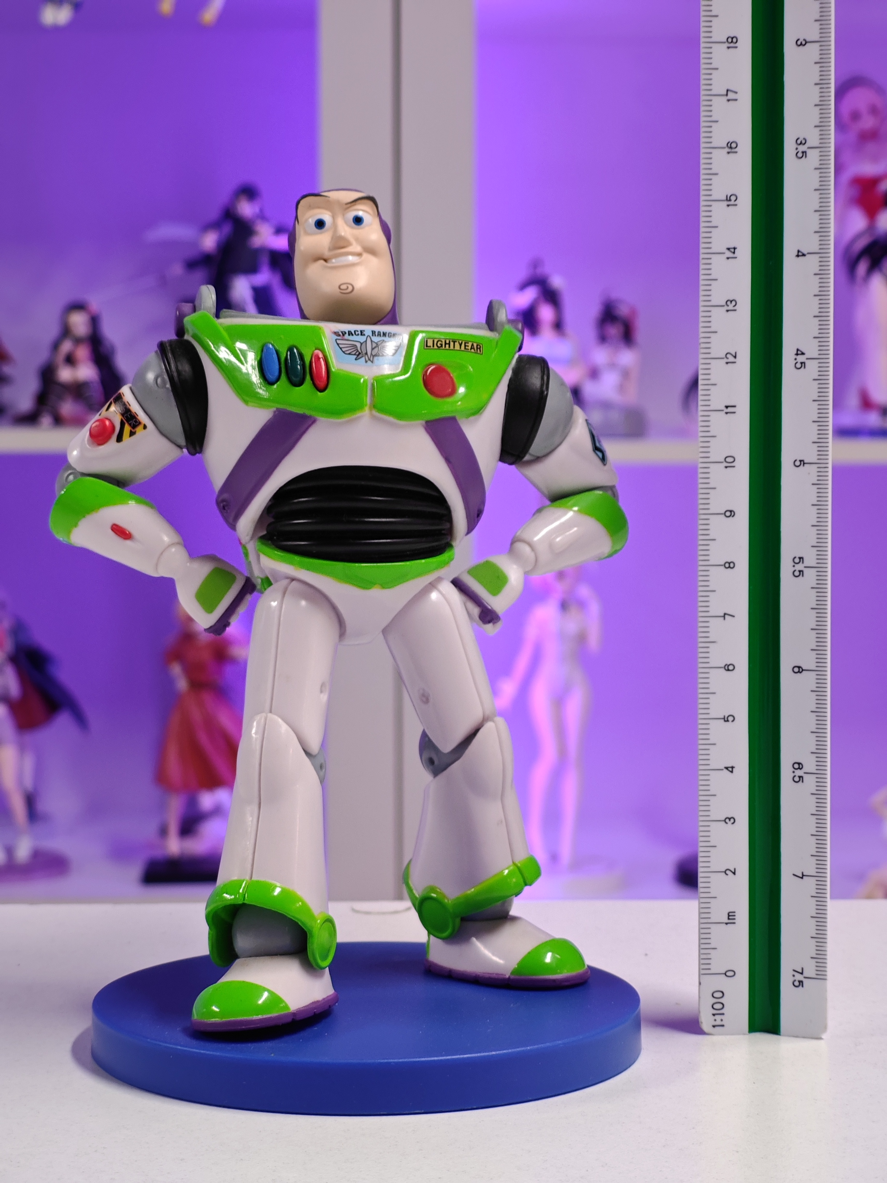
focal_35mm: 80
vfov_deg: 24.4
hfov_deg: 18.4
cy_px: 592
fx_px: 2733
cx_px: 444
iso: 400
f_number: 2.4
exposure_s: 1/18.4
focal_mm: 7.48
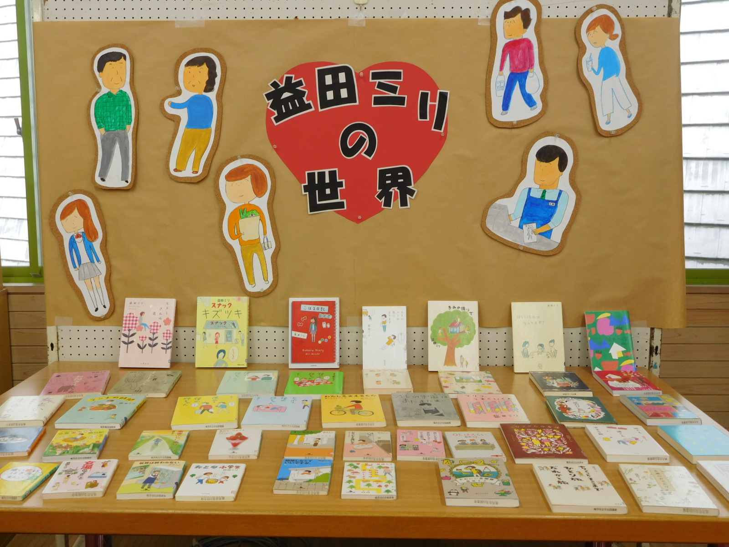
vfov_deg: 40.7
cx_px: 364
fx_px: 737
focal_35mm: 35
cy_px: 274
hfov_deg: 52.6
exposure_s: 1/60
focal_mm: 6.2
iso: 125
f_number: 3.8
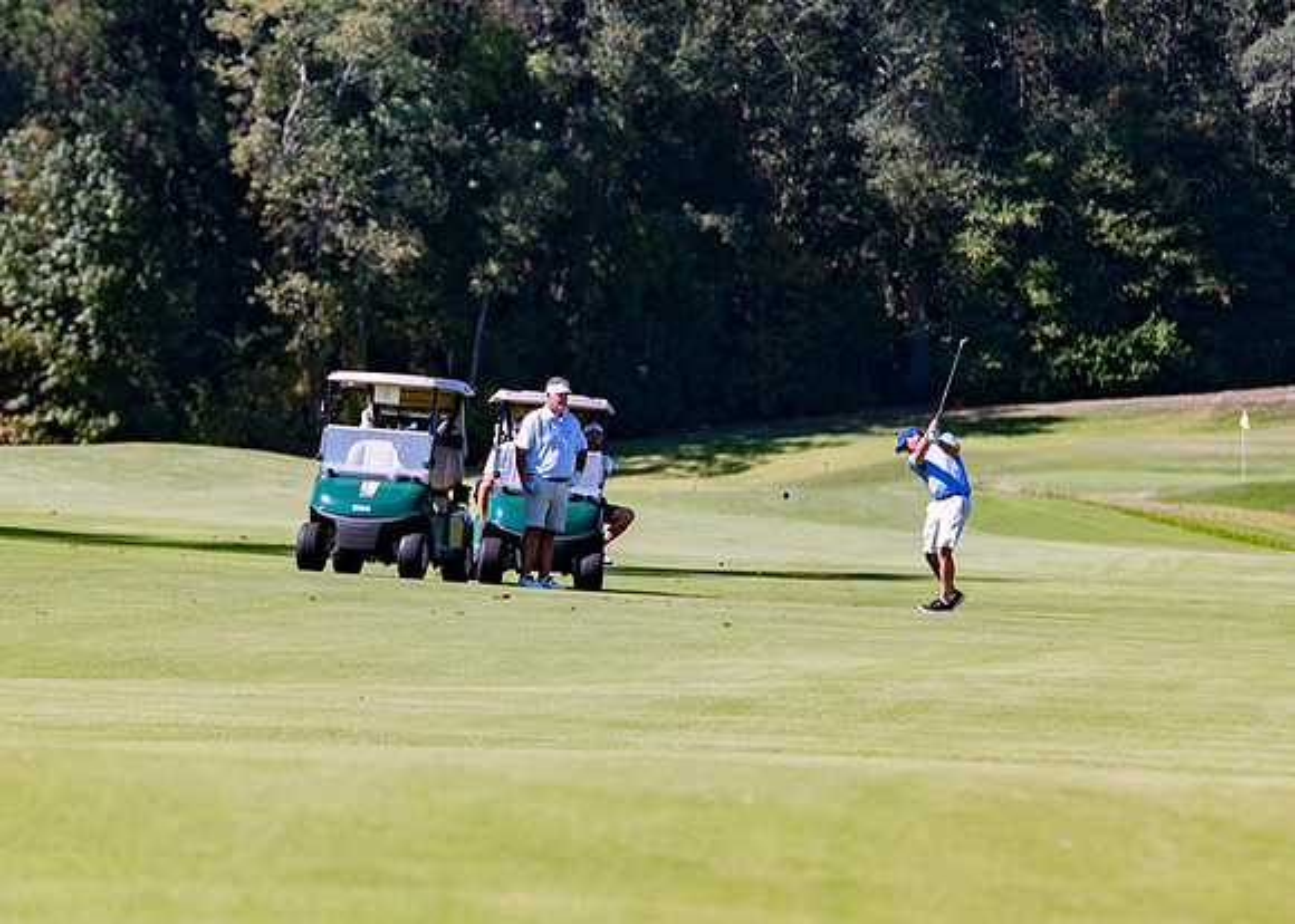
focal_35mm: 410
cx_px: 612
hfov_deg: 4.9
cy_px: 453
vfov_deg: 3.5
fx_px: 15088
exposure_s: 1/1000
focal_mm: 200
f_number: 4
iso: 100
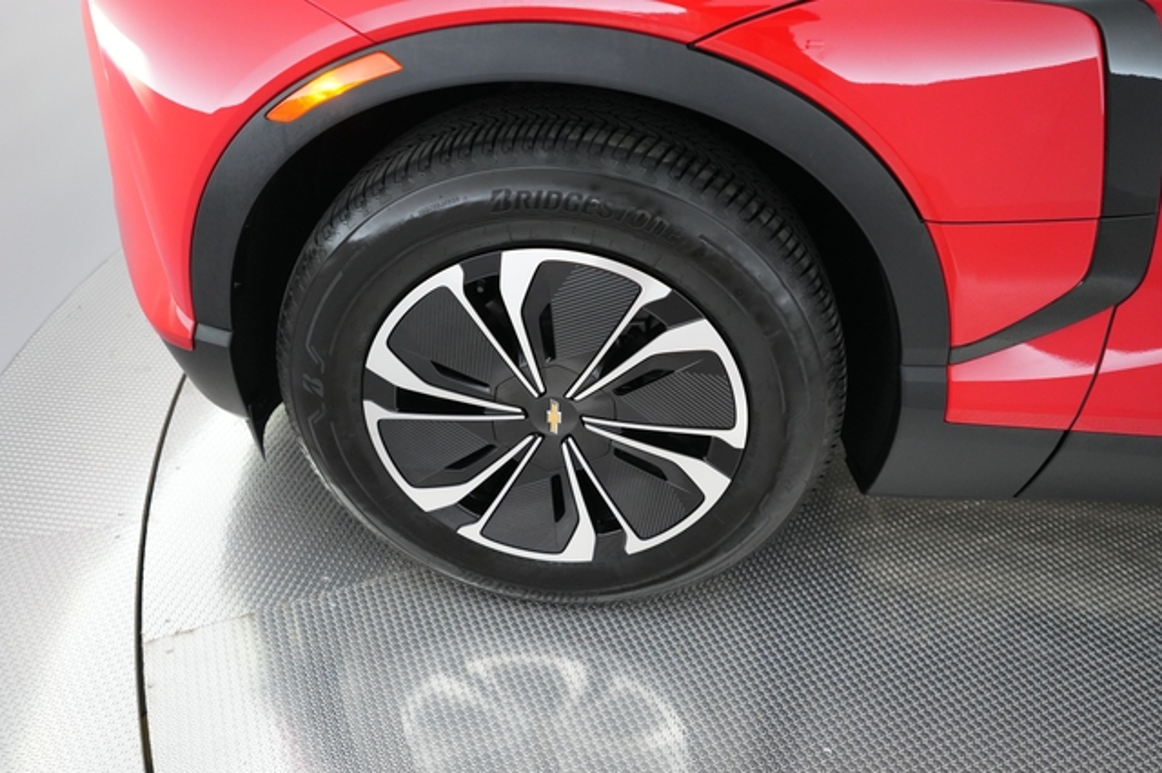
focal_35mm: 28
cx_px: 581
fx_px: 903
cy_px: 386
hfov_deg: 65.5
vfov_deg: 46.4
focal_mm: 28
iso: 4000
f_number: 2.8
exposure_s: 1/250
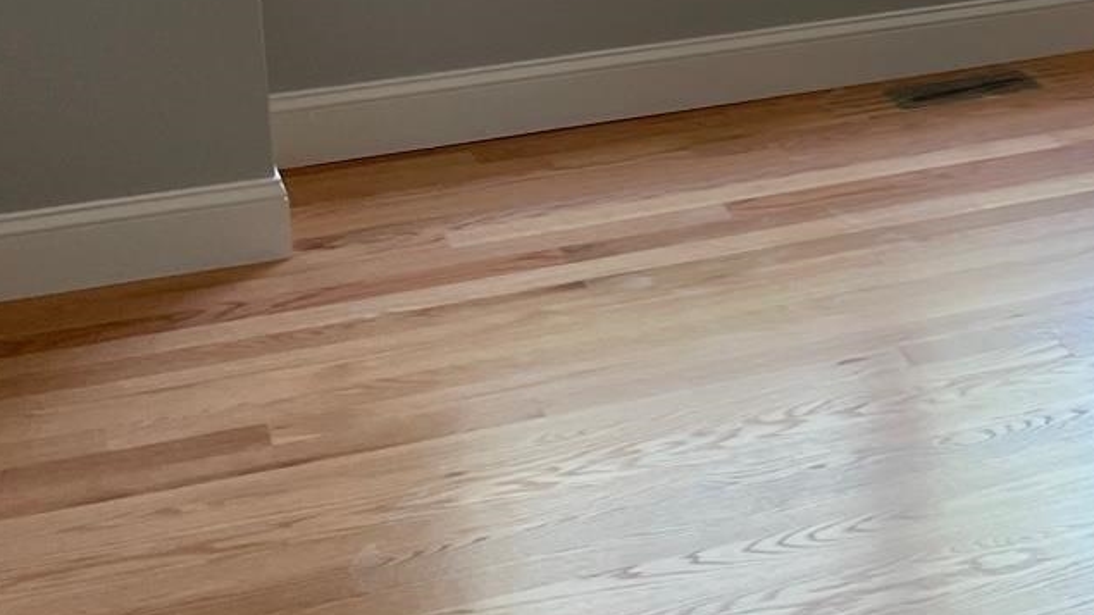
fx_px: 2610
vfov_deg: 13.0
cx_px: 1340
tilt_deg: -11.9
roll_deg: +1.3
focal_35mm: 90
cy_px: -184
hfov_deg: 21.8
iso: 80
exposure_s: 1/121
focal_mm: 4.2
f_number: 1.6
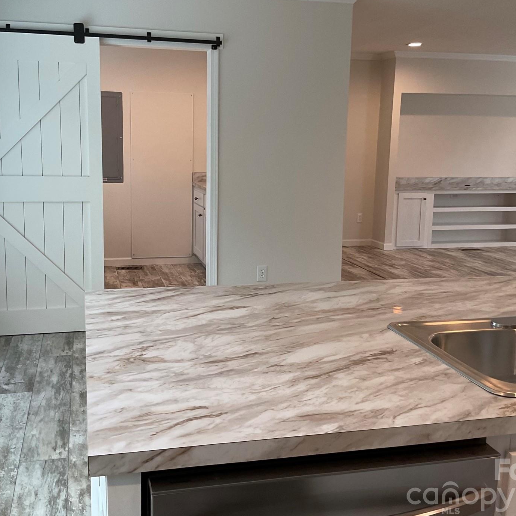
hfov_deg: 43.8
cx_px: 235
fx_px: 641
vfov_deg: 43.8
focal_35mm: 38
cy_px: 242
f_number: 1.8
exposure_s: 1/120
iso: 64
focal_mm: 3
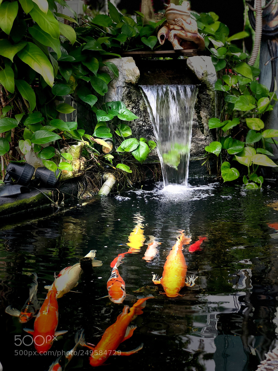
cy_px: 186
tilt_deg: -11.2
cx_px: 139
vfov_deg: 33.8
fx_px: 610
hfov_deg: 25.7
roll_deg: +0.3
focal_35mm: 57
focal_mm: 6.6
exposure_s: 1/50
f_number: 2.8
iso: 64
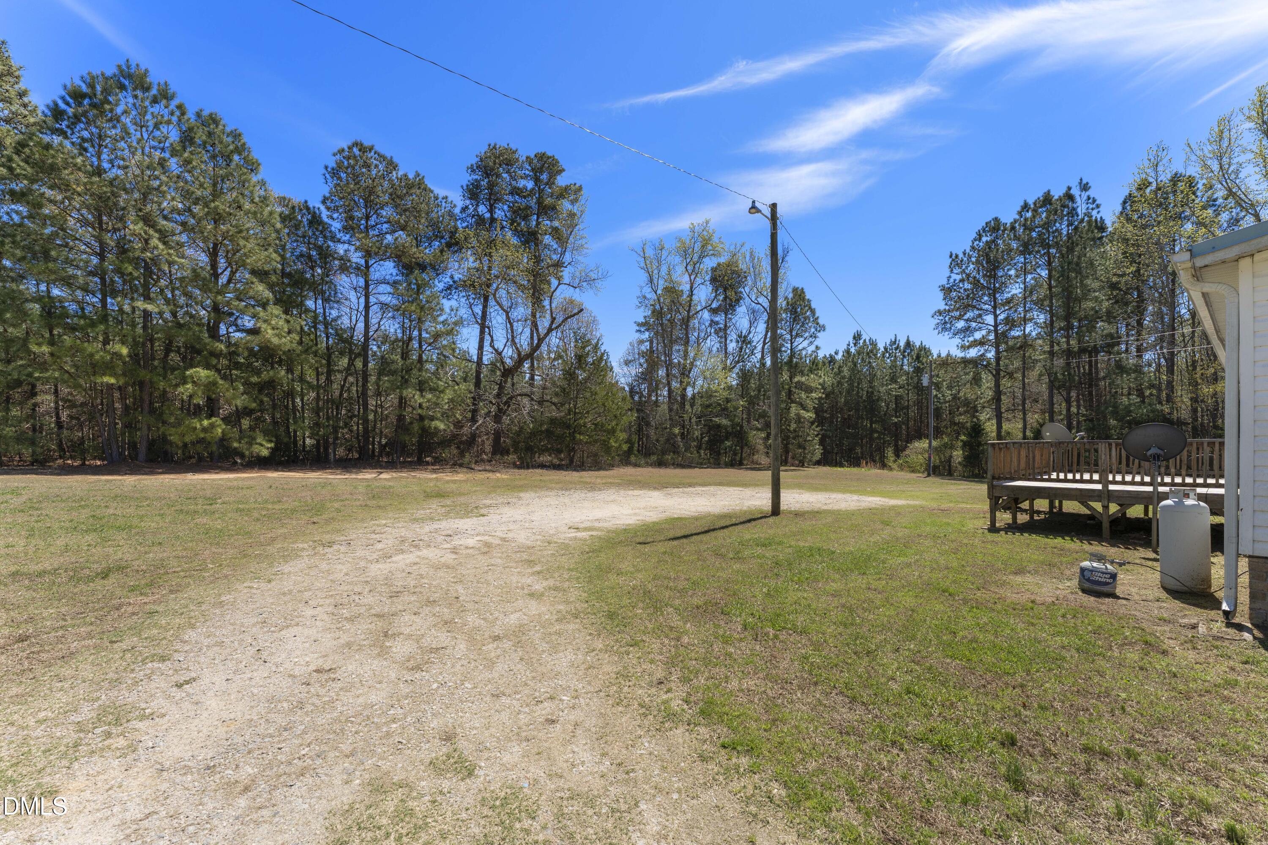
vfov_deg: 81.2
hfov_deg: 104.3
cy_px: 422
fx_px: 493
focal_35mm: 14
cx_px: 634
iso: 100
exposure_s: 1/320
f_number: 8
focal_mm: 14
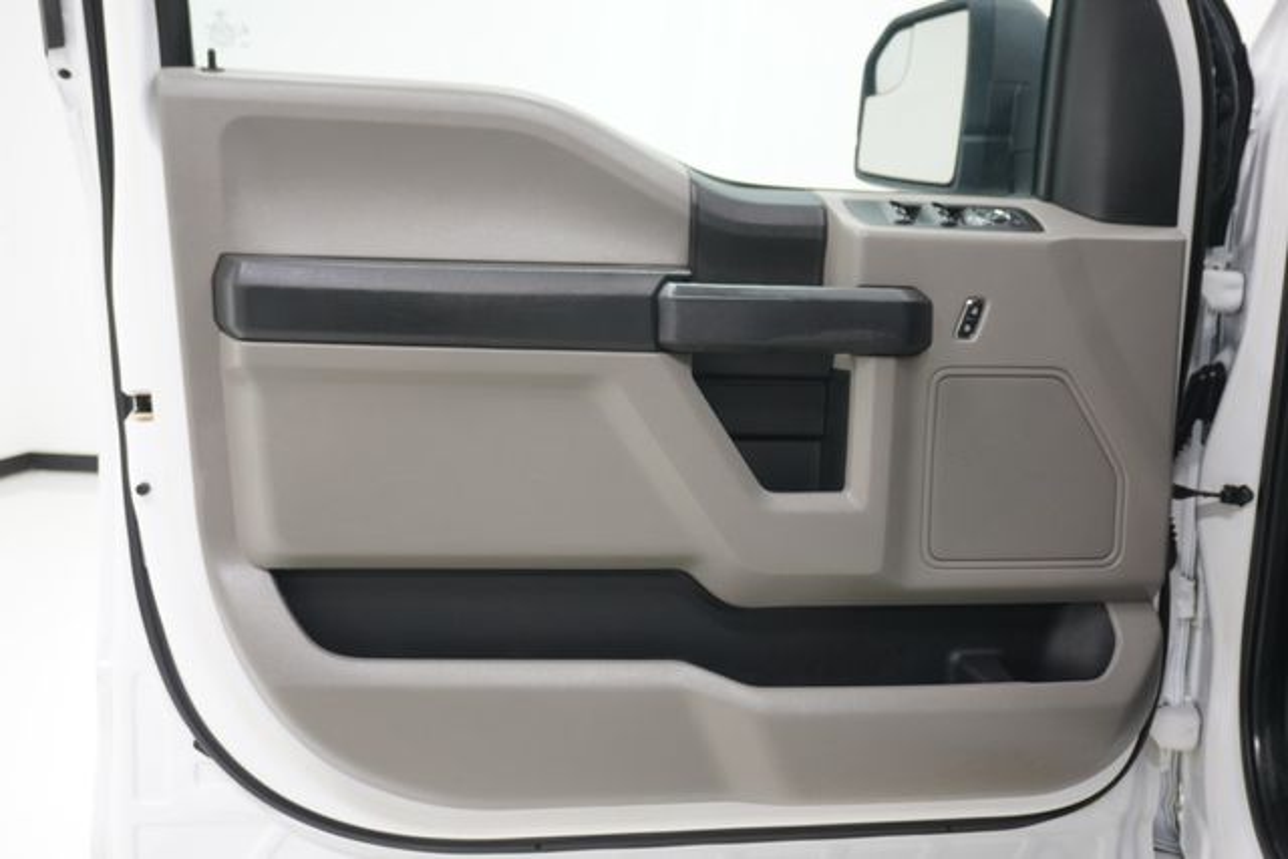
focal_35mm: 33
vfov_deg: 40.0
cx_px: 644
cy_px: 430
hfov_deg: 57.2
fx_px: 1181
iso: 400
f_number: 4.5
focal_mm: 22
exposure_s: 1/60
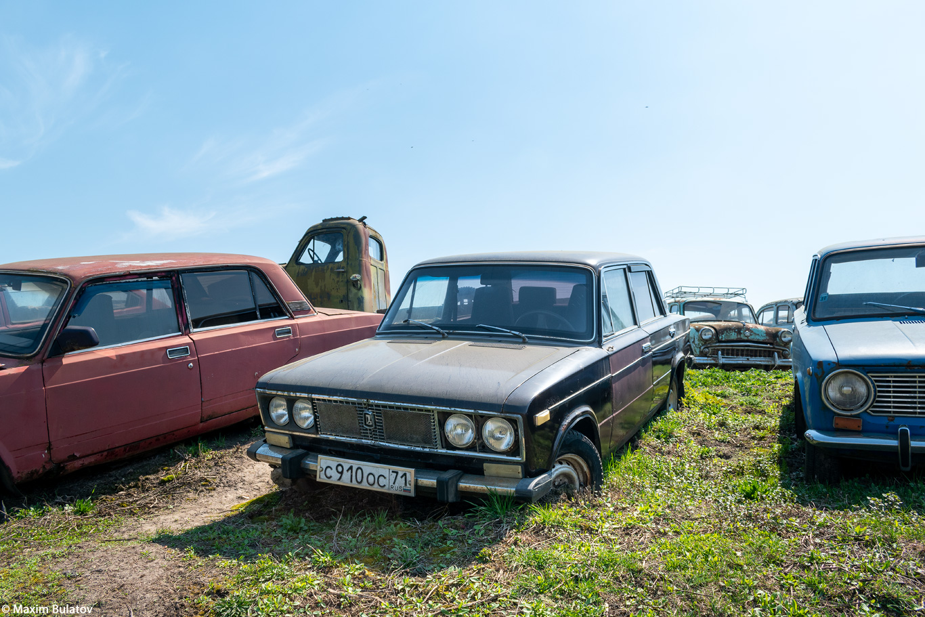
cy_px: 308
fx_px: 694
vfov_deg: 47.9
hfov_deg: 67.4
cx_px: 462
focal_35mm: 27
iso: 100
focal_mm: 18
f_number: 9
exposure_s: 1/320
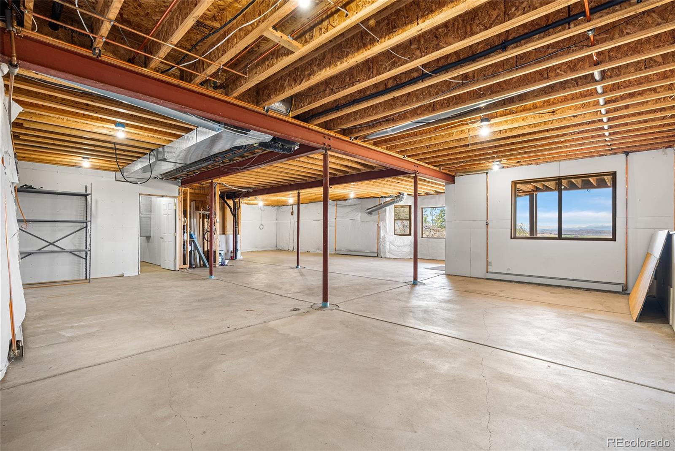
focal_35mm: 16
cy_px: 226
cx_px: 338
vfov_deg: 73.8
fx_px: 300
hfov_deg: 96.7
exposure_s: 1/60
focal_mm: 16
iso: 200
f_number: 8
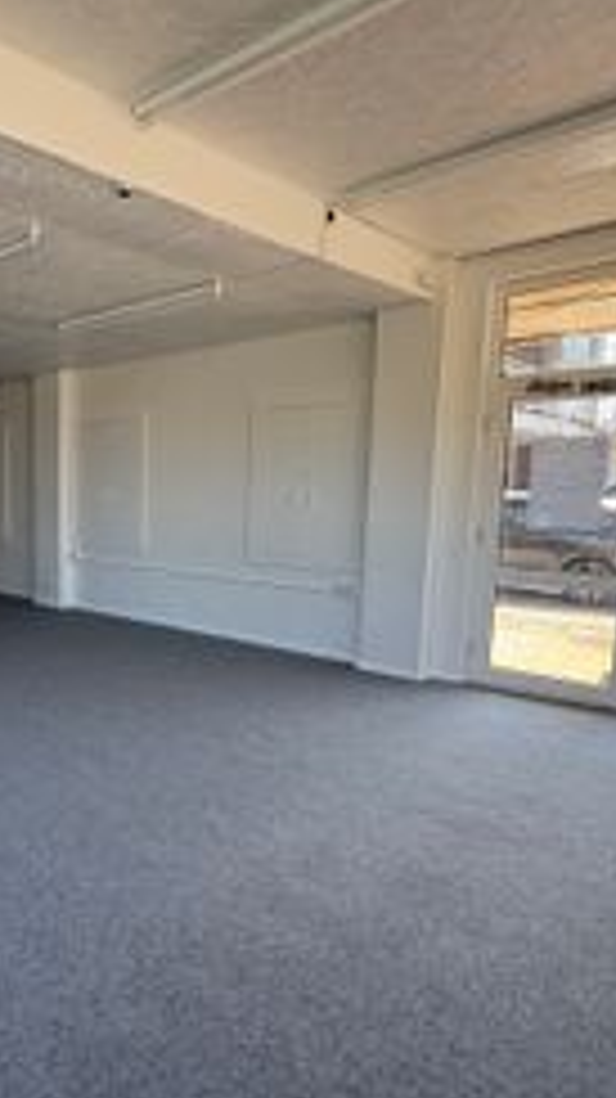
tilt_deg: -5.6
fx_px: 727
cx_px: 94
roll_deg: +0.8
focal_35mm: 25
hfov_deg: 43.1
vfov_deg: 74.0
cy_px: 585
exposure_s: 1/99
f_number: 2.2
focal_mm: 2.22
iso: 64
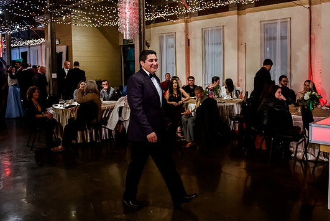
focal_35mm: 32
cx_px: 202
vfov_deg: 41.0
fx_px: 294
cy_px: 86
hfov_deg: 58.1
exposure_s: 1/200
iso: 5000
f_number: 2.8
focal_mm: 24
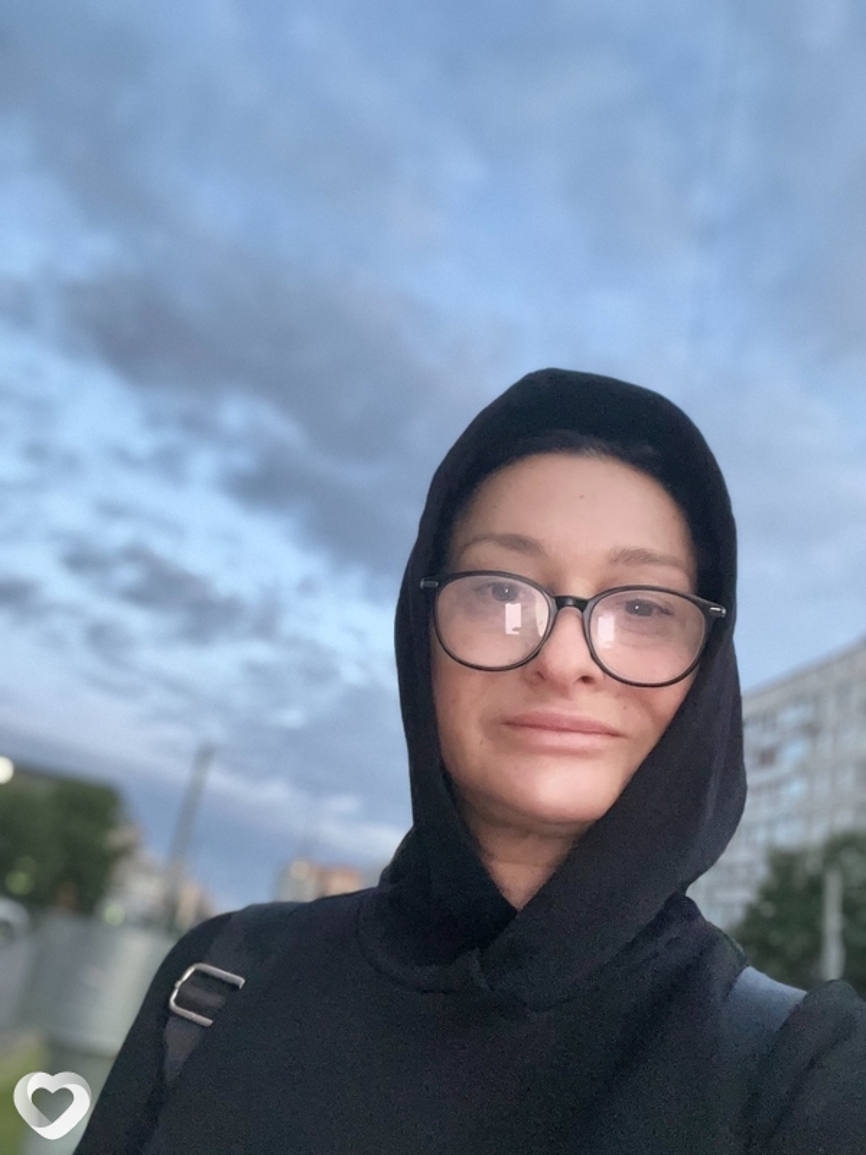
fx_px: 1001
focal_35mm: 30
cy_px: 578
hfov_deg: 46.8
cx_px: 433
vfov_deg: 60.0
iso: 500
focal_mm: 2.71
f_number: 2.2
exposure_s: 1/60
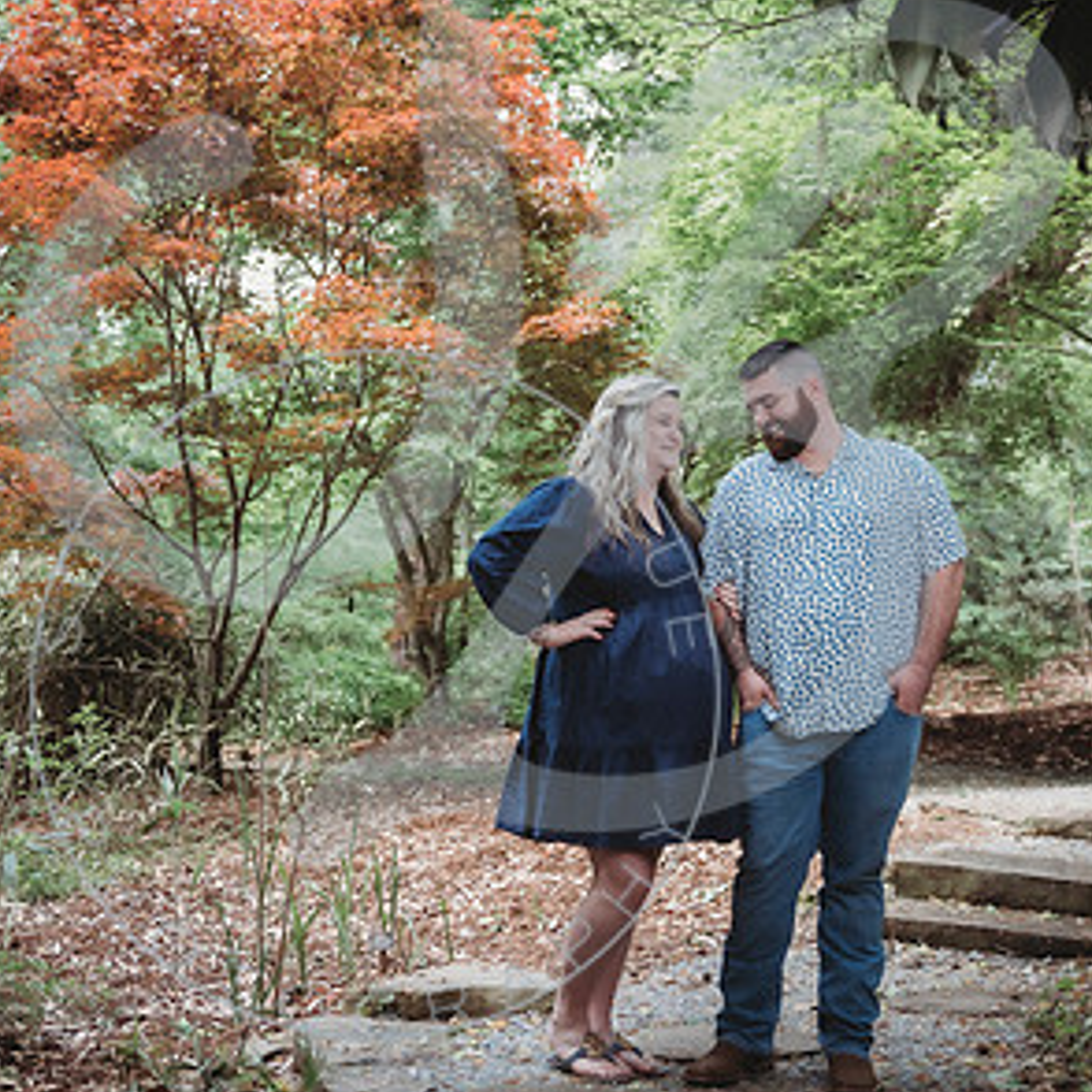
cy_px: 412
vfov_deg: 32.6
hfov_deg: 32.8
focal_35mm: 52
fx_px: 1856
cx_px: 542
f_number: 2.8
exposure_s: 1/250
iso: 160
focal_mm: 40
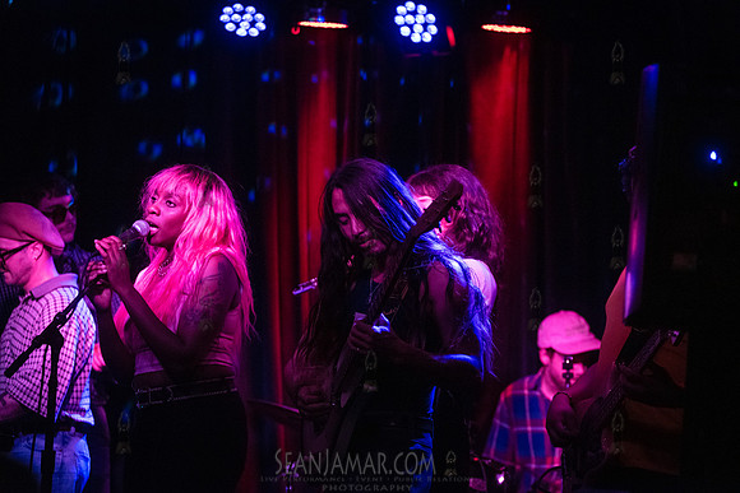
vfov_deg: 13.7
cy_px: 246
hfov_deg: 20.4
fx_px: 2056
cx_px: 370
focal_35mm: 100
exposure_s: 1/200
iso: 8000
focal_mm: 100
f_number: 2.8
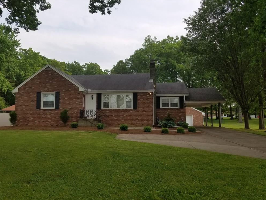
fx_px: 208
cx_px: 128
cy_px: 103
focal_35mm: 27
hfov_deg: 65.3
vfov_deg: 51.4
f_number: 1.7
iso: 50
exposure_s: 1/1340
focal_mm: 4.2
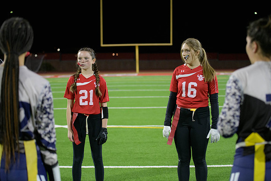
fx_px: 527
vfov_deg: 19.5
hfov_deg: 28.8
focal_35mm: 70
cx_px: 136
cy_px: 90
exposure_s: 1/640
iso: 4000
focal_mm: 70
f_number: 2.8
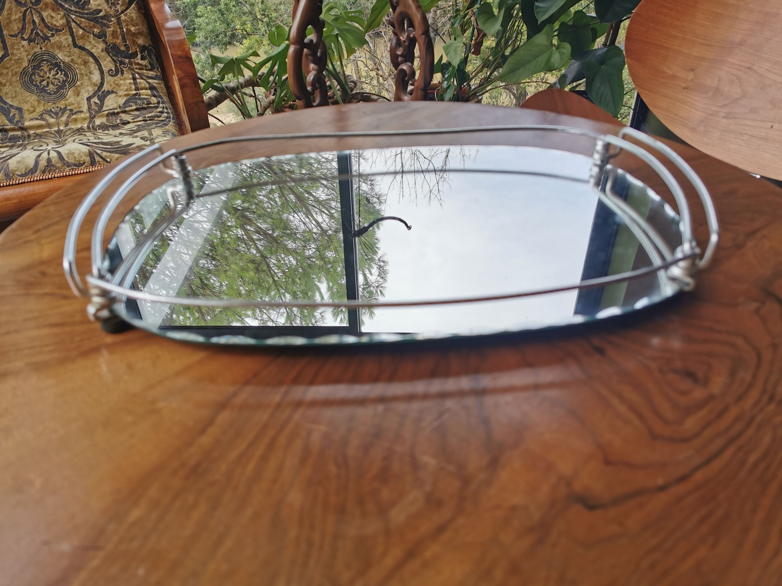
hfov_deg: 65.3
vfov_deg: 51.4
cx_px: 391
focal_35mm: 27
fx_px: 610
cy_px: 293
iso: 50
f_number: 1.6
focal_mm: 5.56
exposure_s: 1/1859
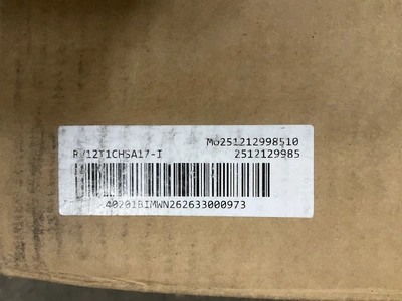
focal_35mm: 29
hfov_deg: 61.7
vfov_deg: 48.2
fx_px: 337
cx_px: 201
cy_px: 150
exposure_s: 1/60
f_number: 1.8
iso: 200
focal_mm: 3
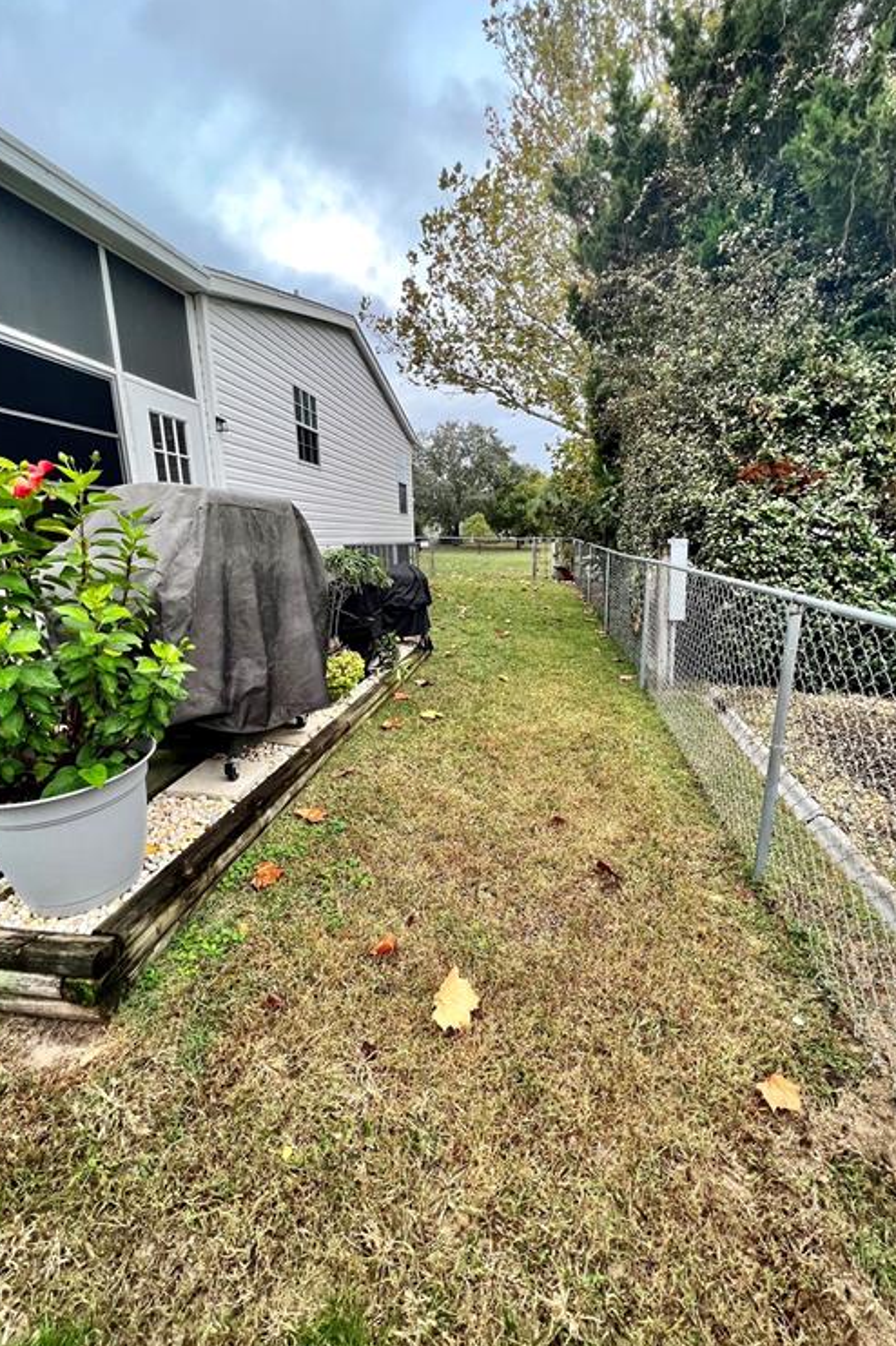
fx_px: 523
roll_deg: +2.1
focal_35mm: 14
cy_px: 658
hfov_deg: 81.1
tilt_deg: -10.4
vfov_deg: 104.3
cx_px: 466
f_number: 1.8
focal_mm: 1.57
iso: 100
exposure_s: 1/99
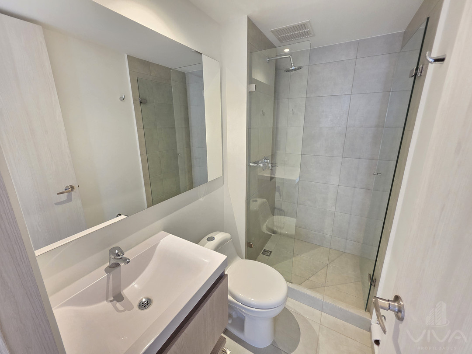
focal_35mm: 13
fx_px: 177
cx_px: 236
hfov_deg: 106.2
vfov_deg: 89.9
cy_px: 177
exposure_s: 1/60
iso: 320
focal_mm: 2.2
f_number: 1.9
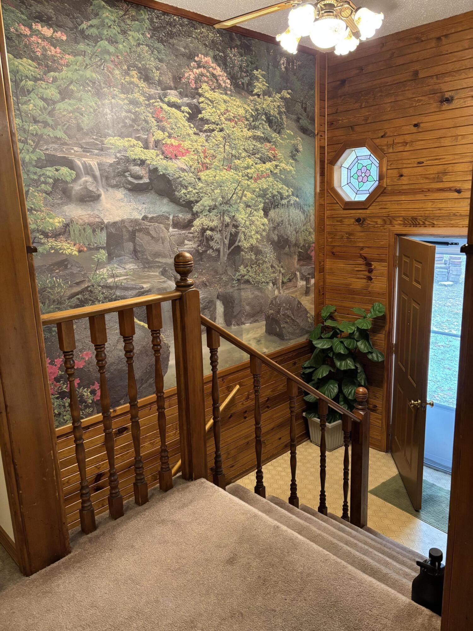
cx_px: 236
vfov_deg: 67.3
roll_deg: +1.7
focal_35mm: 26
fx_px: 474
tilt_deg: -12.2
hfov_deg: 53.1
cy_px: 316
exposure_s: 1/60
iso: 400
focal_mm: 5.96
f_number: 1.6
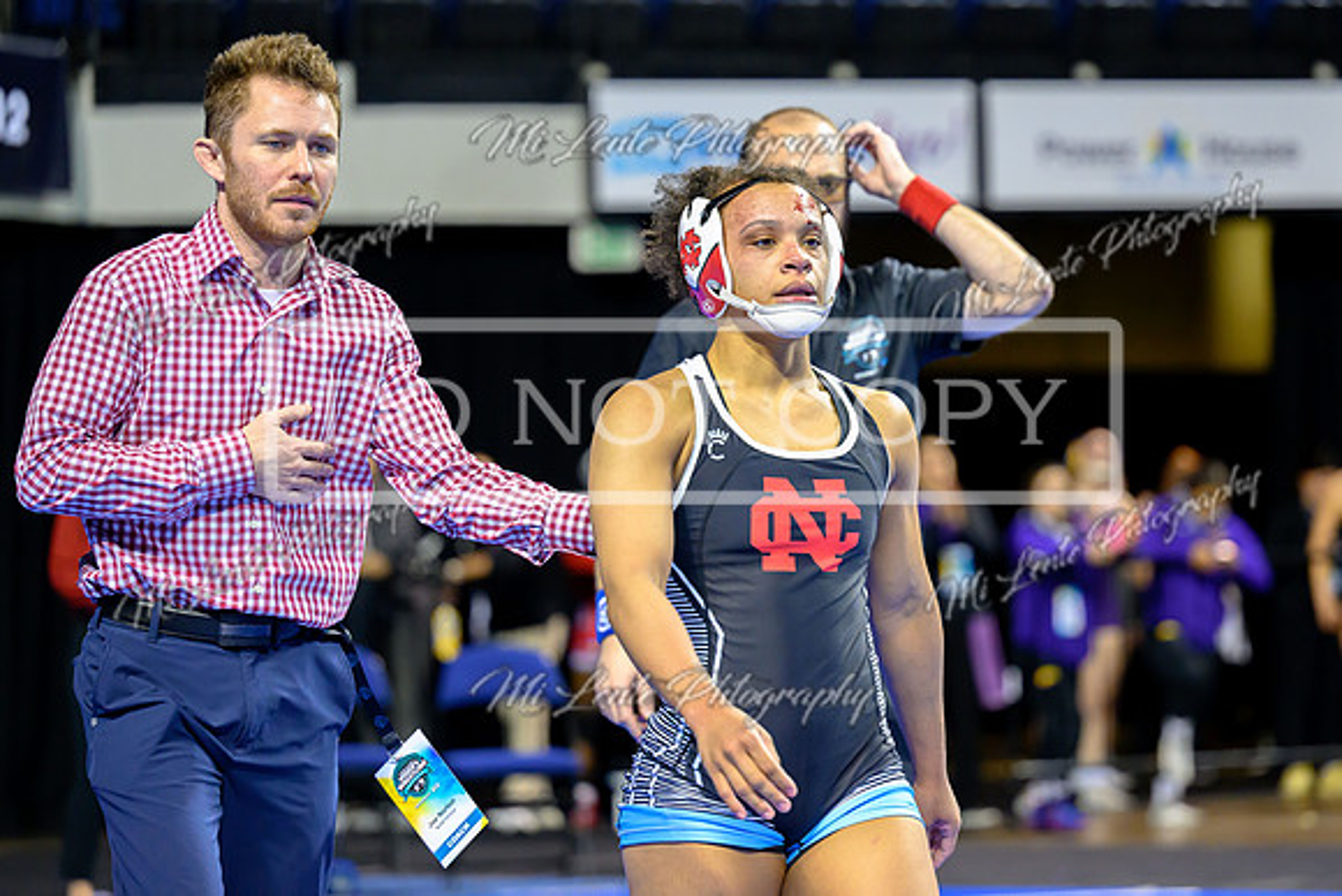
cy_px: 389
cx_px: 760
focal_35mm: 130
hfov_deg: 15.7
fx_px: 4856
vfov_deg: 10.5
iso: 4000
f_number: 2.8
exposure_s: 1/800
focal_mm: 115
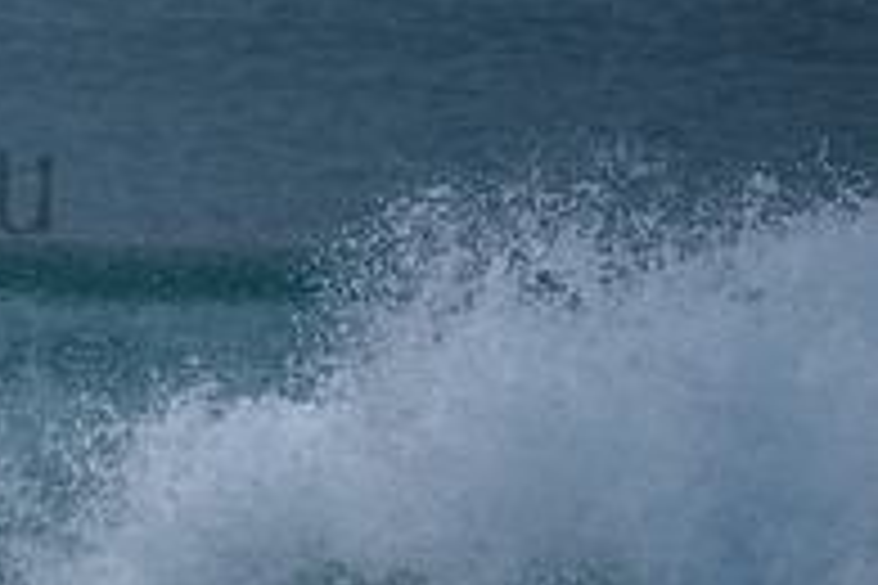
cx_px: -423
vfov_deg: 0.9
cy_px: 133
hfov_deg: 1.4
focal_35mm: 1515
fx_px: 36946
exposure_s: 1/2000
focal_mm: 500
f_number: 5.6
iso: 280
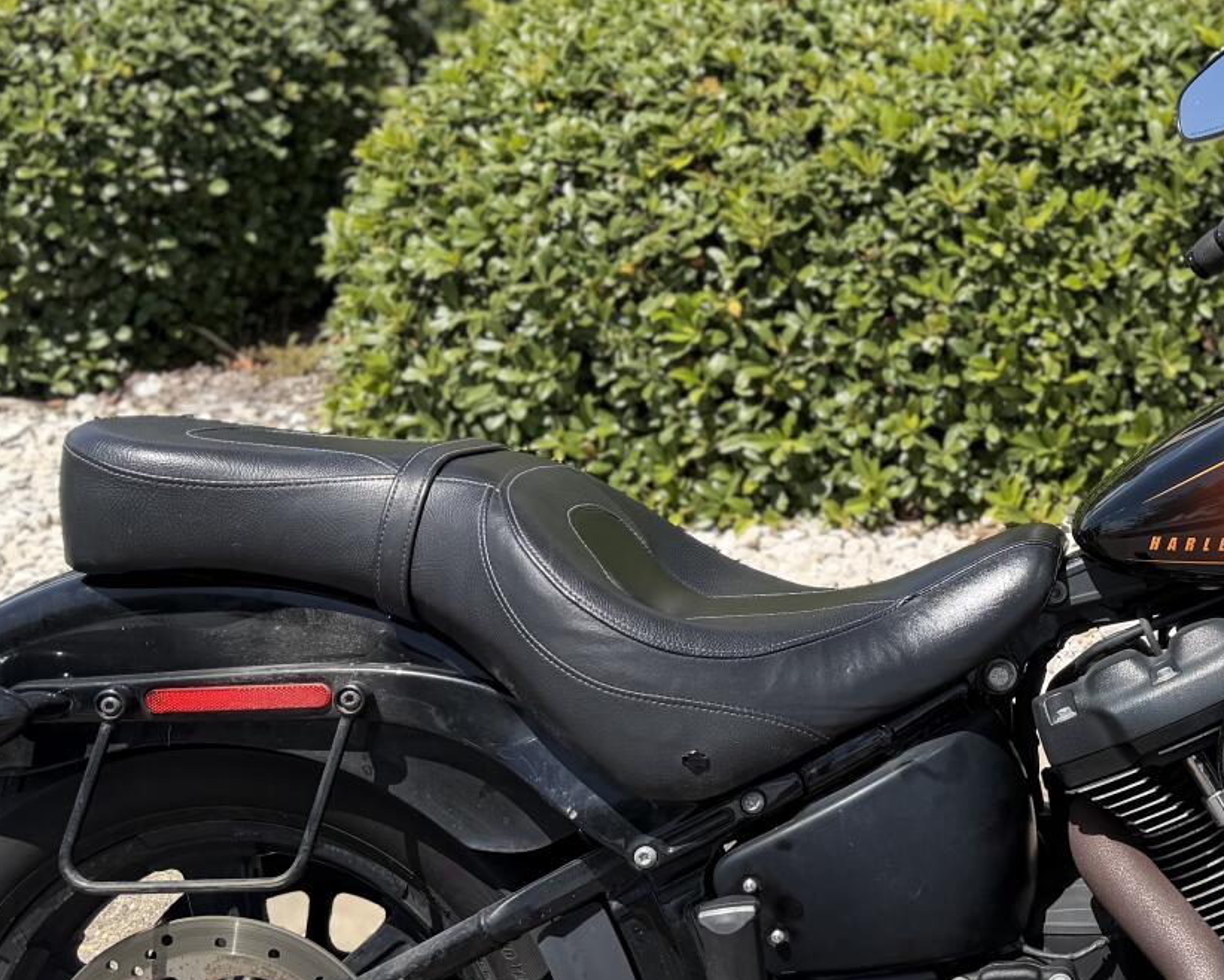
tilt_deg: -19.4
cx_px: 1266
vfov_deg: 26.7
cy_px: 496
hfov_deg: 30.3
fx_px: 2065
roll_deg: +1.1
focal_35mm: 57
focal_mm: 6.76
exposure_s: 1/3021
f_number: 1.78
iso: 100
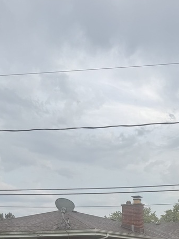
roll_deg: +0.3
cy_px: 268
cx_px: 130
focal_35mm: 57
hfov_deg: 25.4
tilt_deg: -1.1
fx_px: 393
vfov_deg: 30.1
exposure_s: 1/912
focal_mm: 6.76
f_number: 1.78
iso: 80
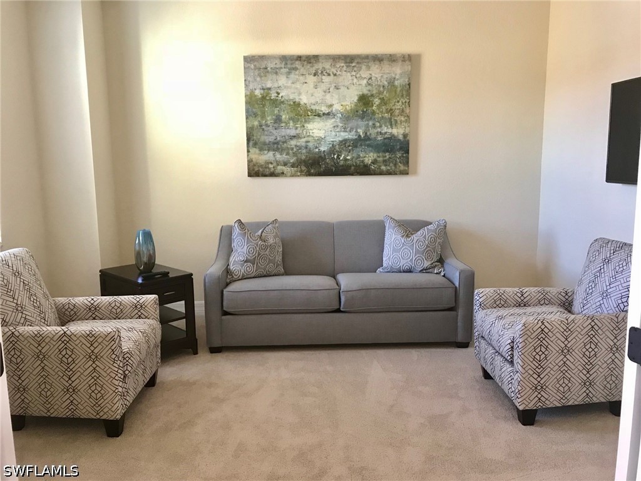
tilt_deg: -9.4
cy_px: 240
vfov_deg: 49.7
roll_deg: +1.2
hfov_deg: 63.4
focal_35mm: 28
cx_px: 320
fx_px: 518
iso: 50
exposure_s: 1/15
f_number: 1.8
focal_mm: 3.99
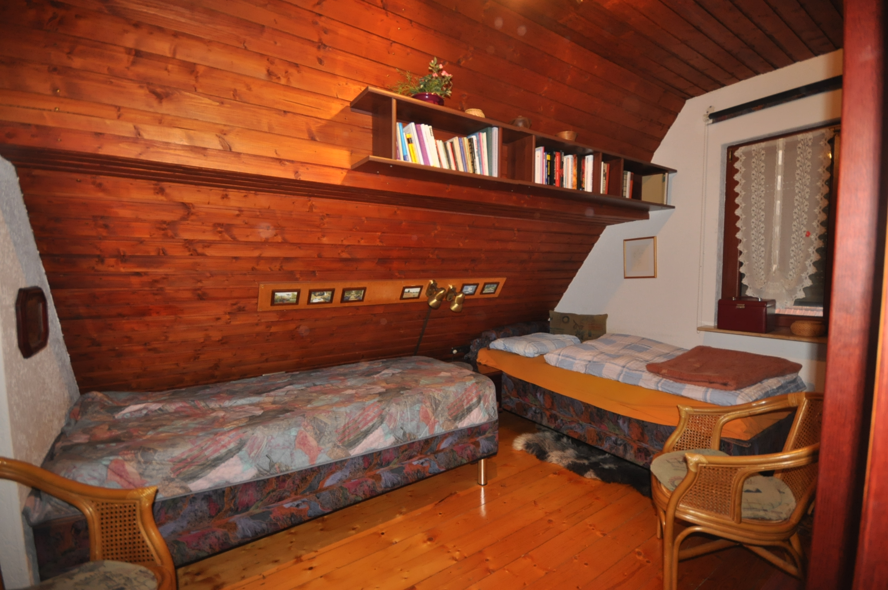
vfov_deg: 77.2
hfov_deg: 100.5
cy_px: 295
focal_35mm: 15
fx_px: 370
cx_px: 444
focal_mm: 10
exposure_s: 1/60
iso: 800
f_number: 4
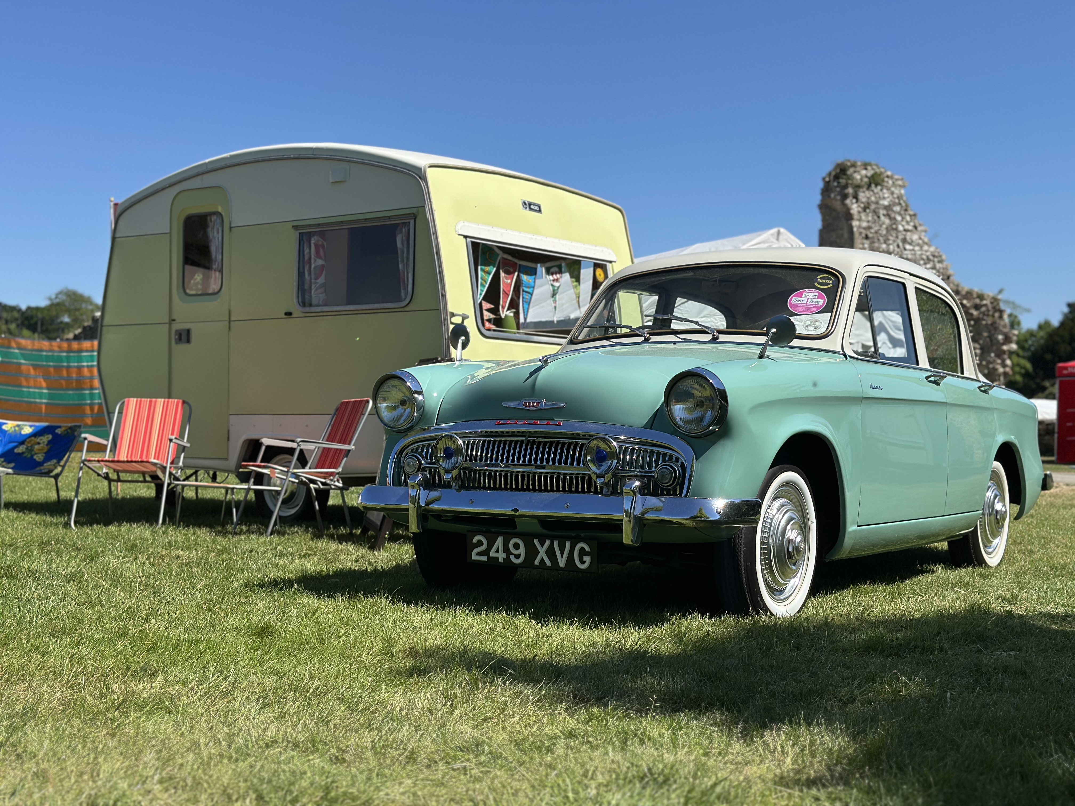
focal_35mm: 48
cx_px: 538
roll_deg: -0.2
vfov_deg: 30.3
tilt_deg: +0.1
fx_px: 1491
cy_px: 403
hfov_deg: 39.7
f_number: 1.78
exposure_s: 1/5882
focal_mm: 6.86
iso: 100
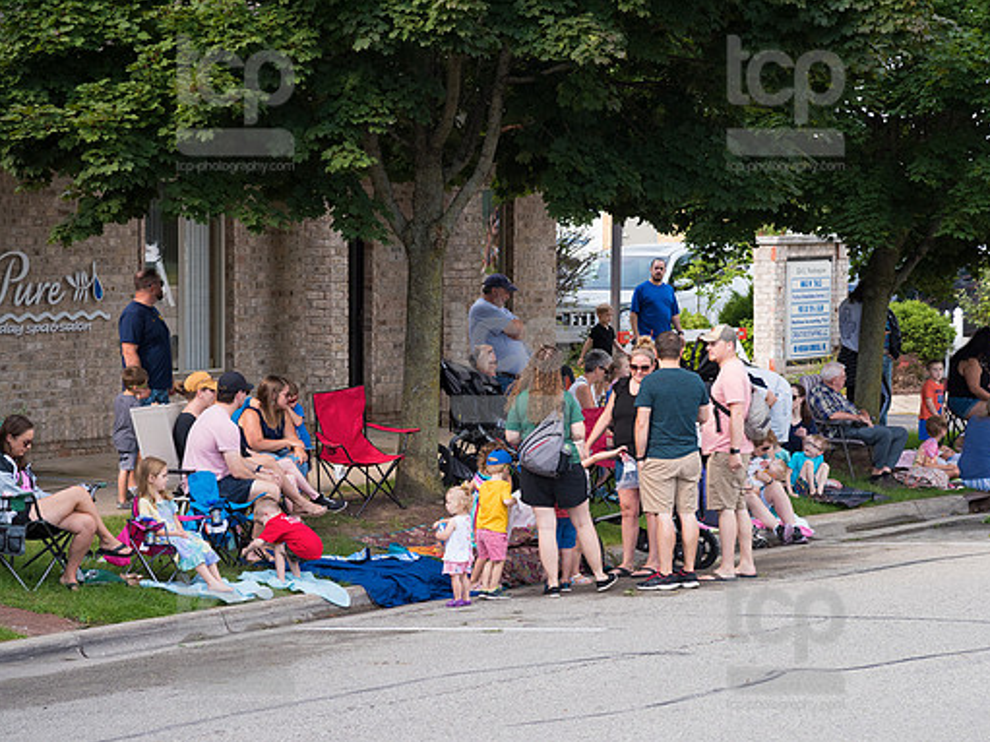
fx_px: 3746
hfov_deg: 15.1
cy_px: 371
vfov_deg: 11.3
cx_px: 511
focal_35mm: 131
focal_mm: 120
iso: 800
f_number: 6.3
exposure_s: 1/500
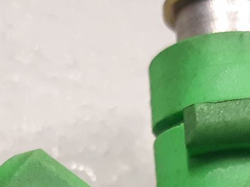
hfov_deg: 15.7
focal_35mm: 125
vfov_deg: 11.3
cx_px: 173
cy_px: 285
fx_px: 902
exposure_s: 1/25
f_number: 1.7
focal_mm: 3.93
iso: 250
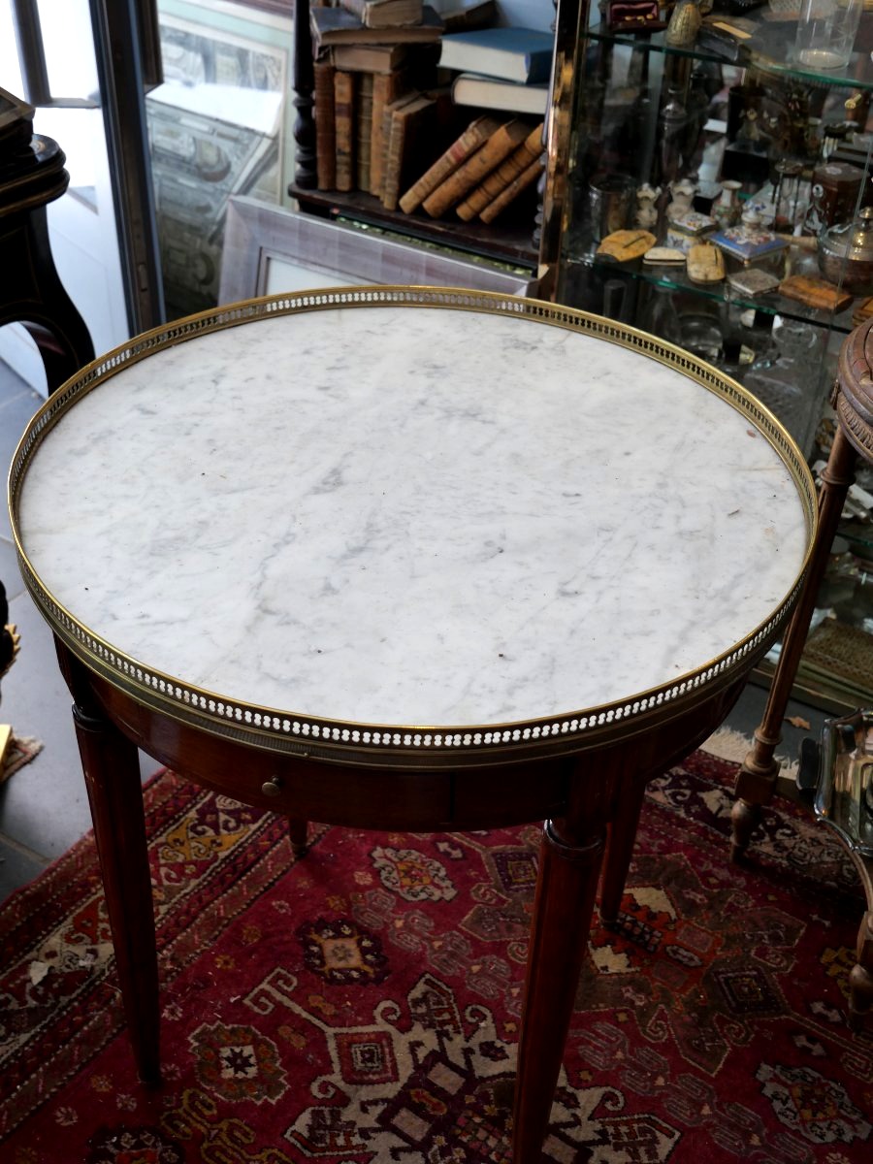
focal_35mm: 40
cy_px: 582
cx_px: 436
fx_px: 1345
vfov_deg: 46.8
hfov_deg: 36.0
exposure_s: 1/60
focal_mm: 20
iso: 320
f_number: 4.1
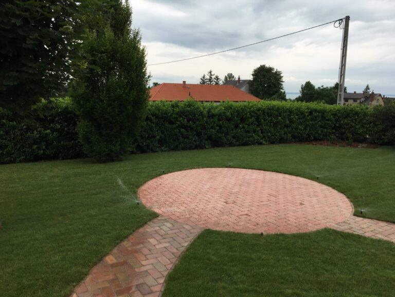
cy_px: 148
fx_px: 331
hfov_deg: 61.7
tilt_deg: -9.1
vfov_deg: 48.2
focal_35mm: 29
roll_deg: -3.0
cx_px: 198
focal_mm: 4.15
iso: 25
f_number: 2.2
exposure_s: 1/1131
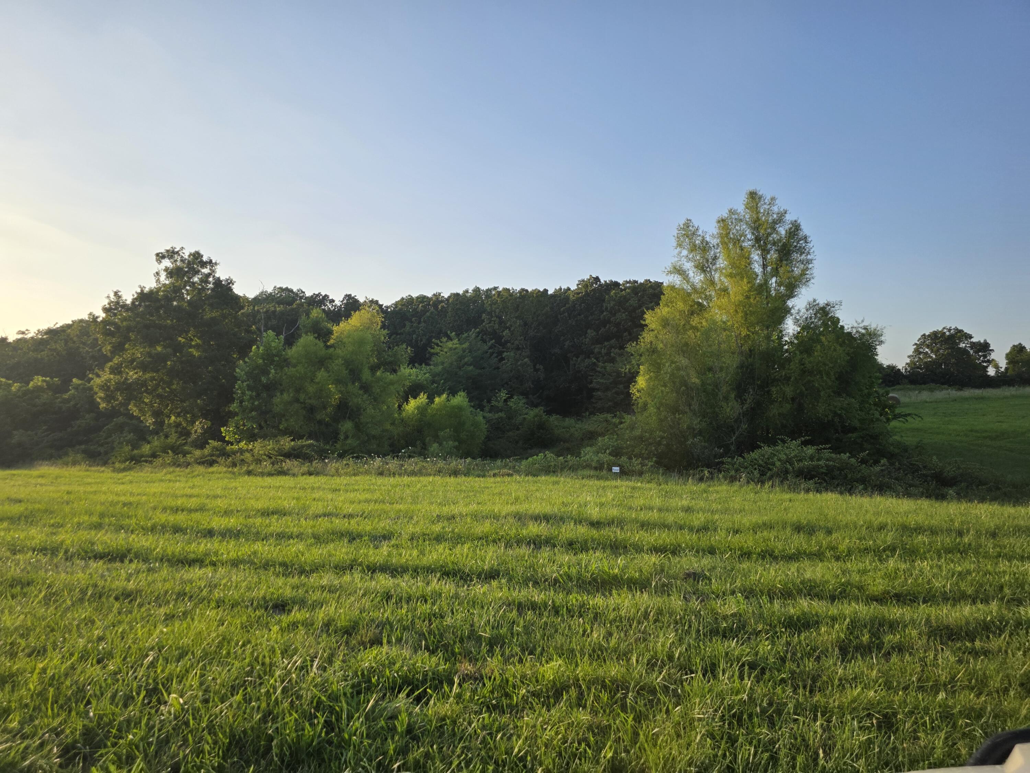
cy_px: 386
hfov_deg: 73.9
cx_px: 515
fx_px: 684
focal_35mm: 23
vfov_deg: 58.9
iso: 80
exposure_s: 1/3143
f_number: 1.7
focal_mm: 6.3
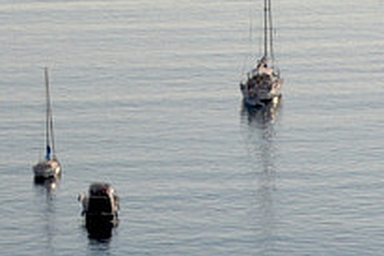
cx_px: -257
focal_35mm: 342
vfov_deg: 4.0
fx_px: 3645
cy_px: -82
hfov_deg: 5.9
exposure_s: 1/400
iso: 100
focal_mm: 44
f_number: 10
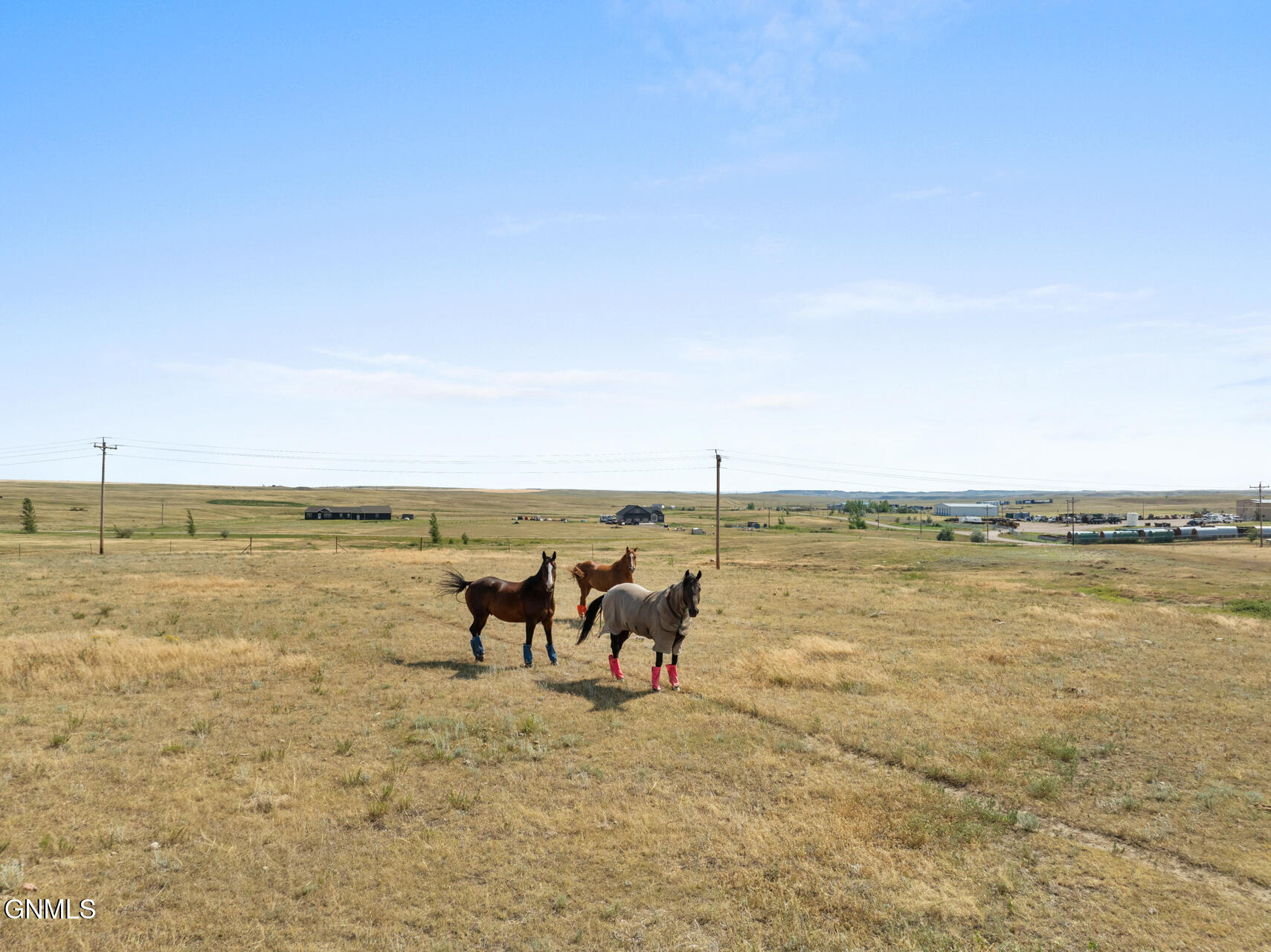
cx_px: 636
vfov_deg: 56.8
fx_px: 881
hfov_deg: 71.6
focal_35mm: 24
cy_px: 476
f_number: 6.3
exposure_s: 1/1000
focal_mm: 12.29
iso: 100
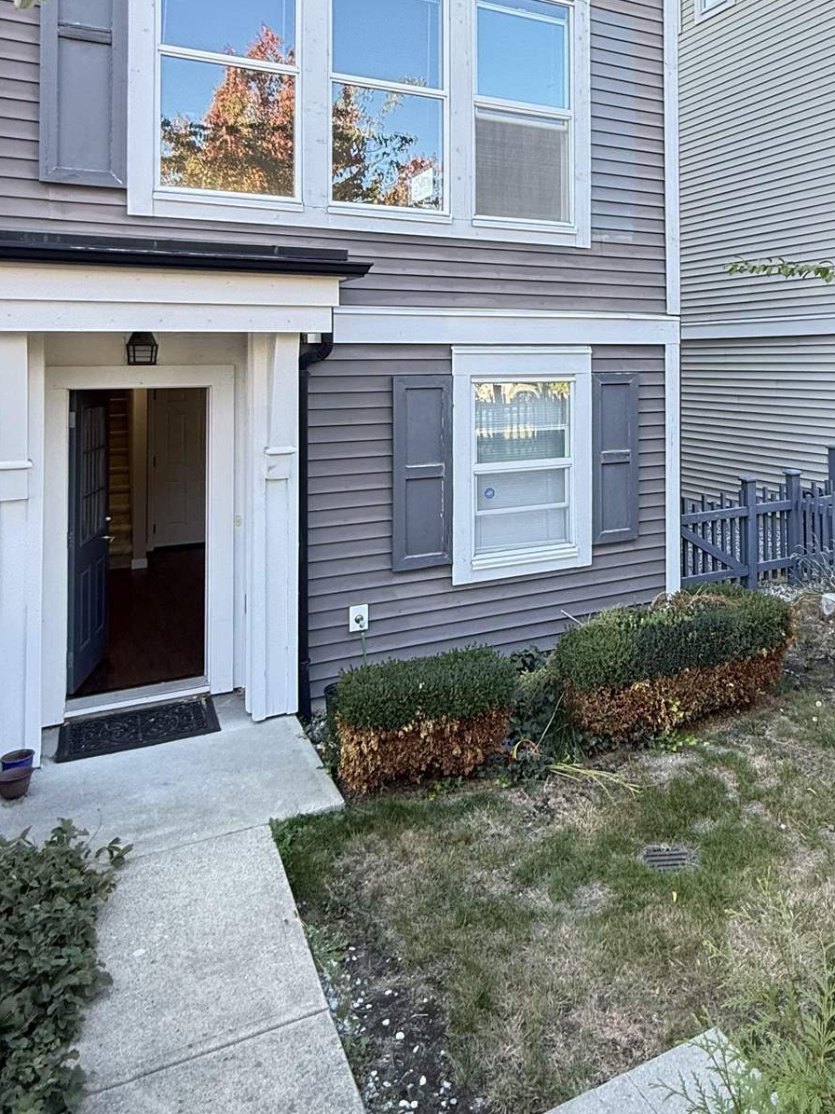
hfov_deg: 50.2
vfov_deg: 63.2
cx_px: 576
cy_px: 348
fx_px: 869
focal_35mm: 27
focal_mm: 2.22
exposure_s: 1/99
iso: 125
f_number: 2.2
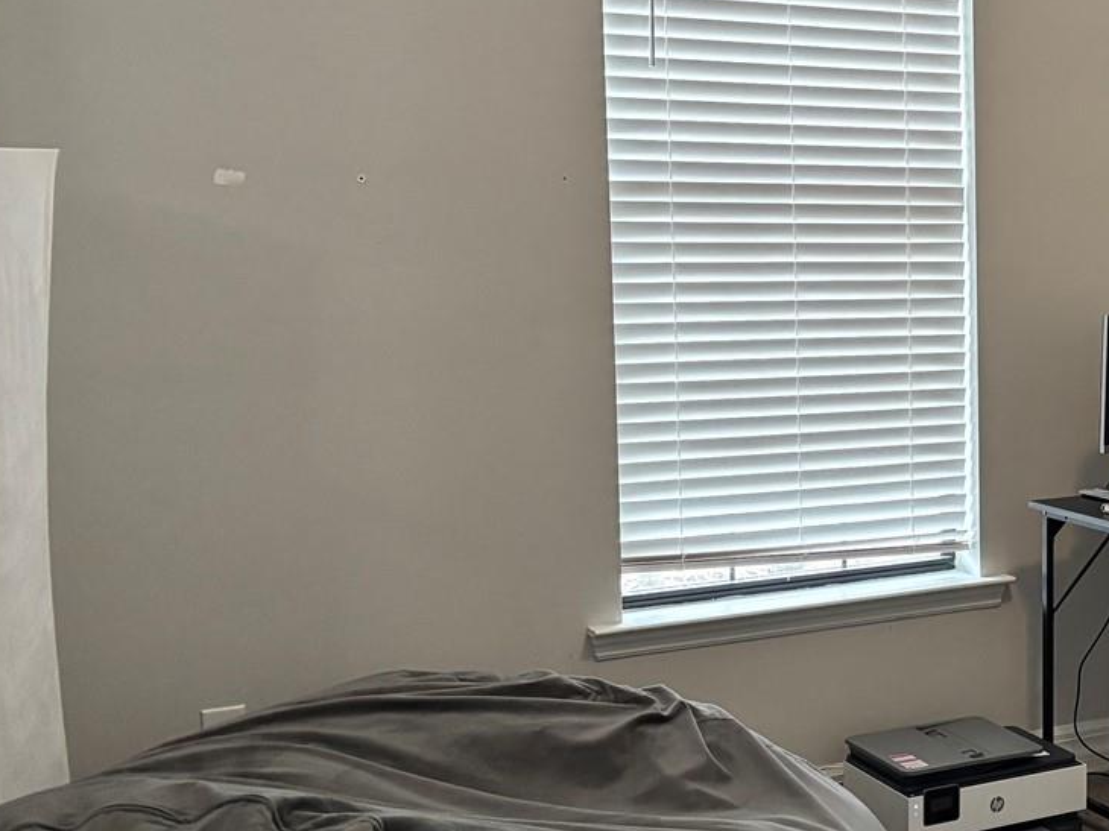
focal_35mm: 57
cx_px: 1098
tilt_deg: -6.5
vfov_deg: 25.6
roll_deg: +0.1
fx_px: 1826
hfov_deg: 31.4
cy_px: 407
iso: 400
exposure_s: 1/60
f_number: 1.6
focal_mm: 5.96
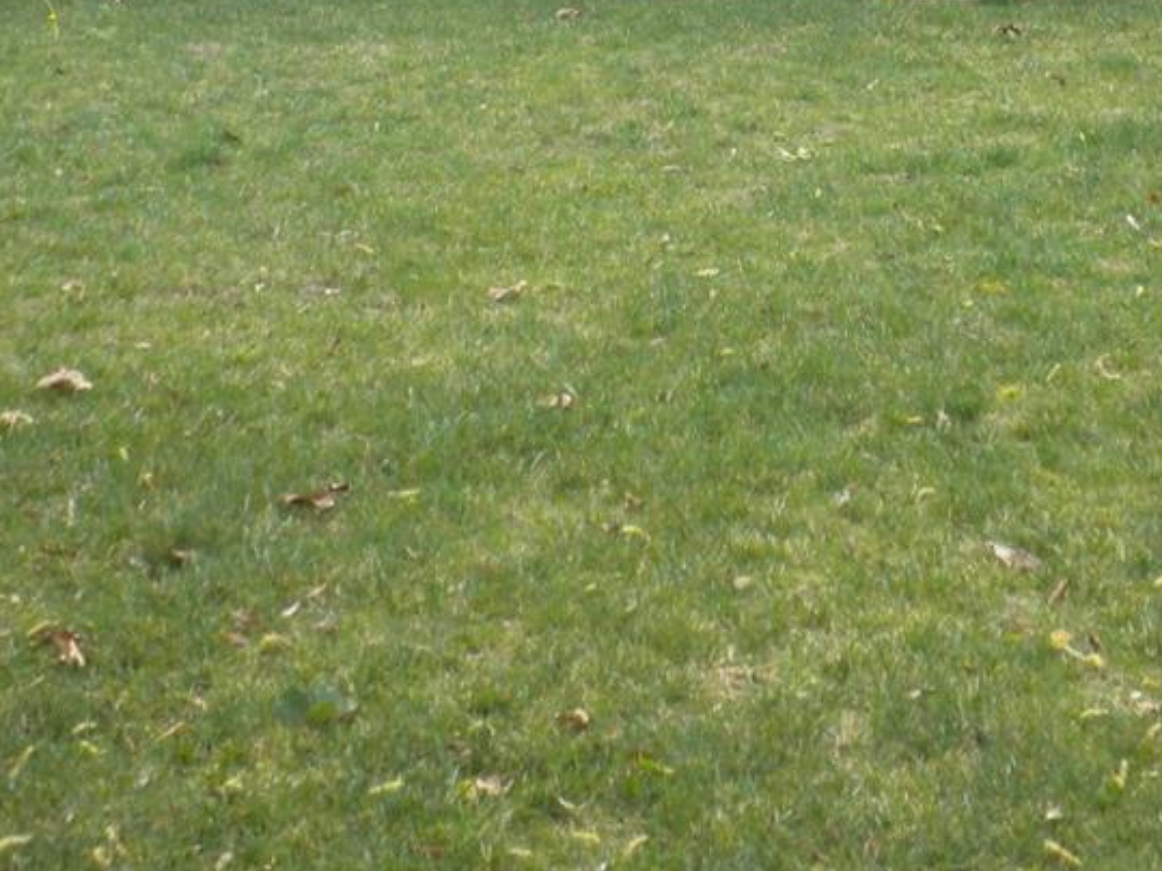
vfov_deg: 13.8
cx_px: 716
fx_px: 3457
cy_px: -295
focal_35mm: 103
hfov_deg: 19.1
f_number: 3.5
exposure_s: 1/130
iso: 64
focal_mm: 6.6
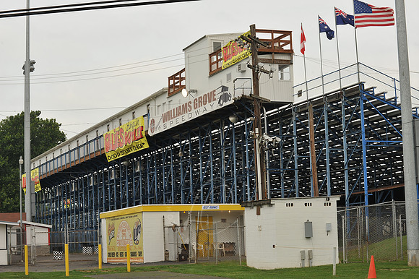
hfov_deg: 25.4
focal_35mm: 80
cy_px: 140
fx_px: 931
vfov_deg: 17.0
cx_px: 210
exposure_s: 1/320
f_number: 13
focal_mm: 80
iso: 320
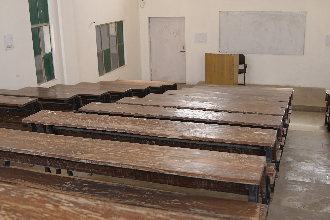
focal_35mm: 42
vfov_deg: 31.9
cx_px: 153
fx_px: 385
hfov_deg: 46.4
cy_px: 114
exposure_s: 1/125
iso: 500
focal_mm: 24
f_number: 2.8
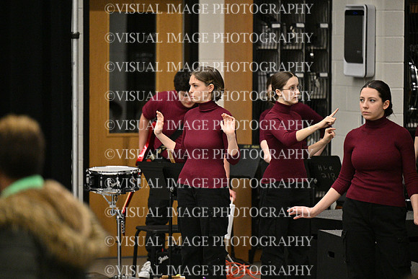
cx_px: 209
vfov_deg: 6.9
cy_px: 140
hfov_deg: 10.3
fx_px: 2323
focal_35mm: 200
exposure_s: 1/800
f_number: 2.8
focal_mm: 200
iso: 6400
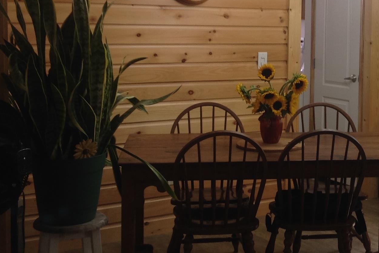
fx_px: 789
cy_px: 62
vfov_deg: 18.1
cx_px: 305
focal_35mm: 75
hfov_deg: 26.5
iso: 50
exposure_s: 1/24
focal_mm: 4.28
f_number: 2.4
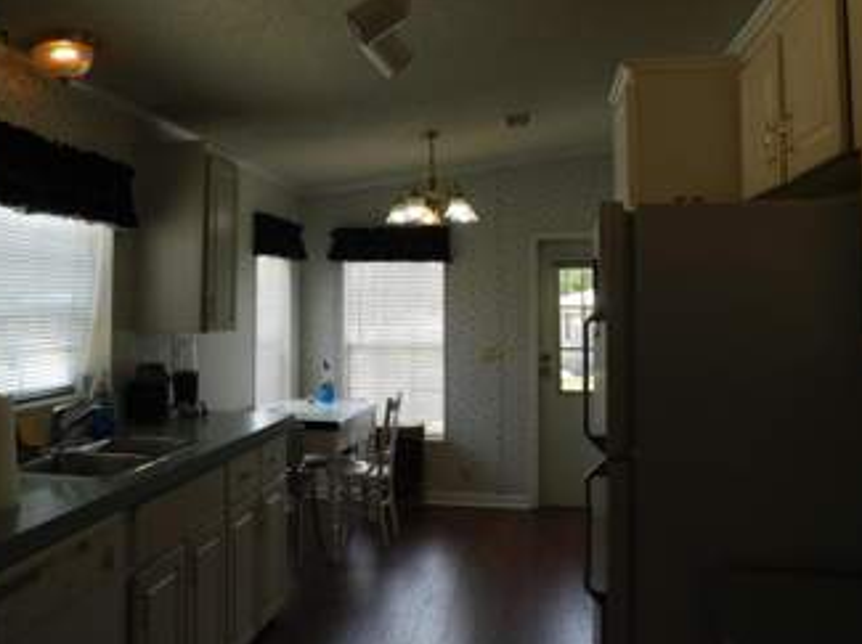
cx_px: 347
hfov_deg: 53.7
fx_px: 846
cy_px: 258
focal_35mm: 34
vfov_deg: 41.5
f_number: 3
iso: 125
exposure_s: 1/250
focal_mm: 4
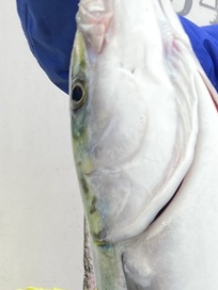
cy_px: 297
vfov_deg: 21.4
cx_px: 322
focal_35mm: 88
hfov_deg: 15.5
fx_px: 739
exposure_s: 1/169
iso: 20
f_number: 1.8
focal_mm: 3.99
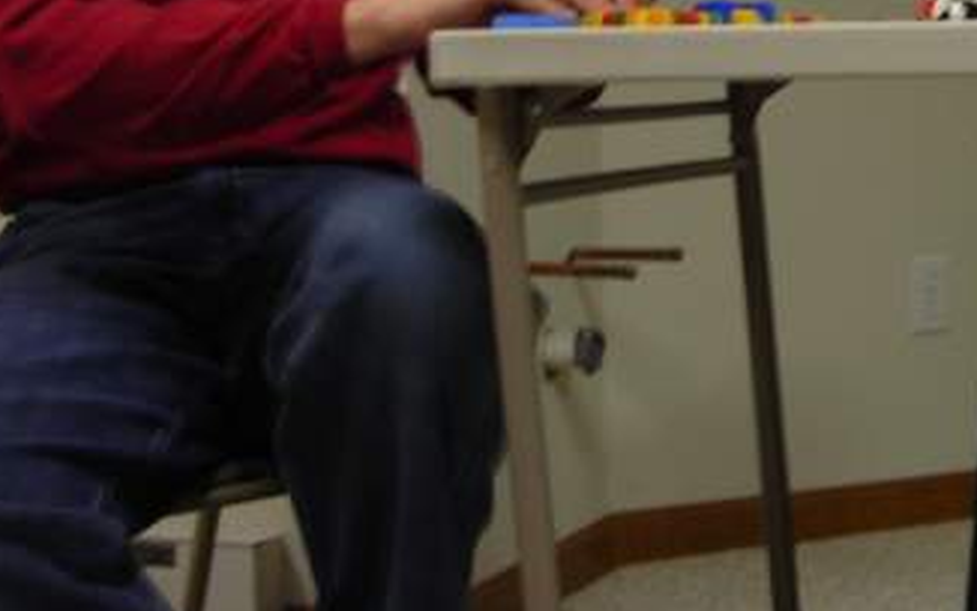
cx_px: 842
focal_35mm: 79
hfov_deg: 25.5
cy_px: 69
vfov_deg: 16.3
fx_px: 2104
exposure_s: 1/7.9
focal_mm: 6.3
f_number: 3.2
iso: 50
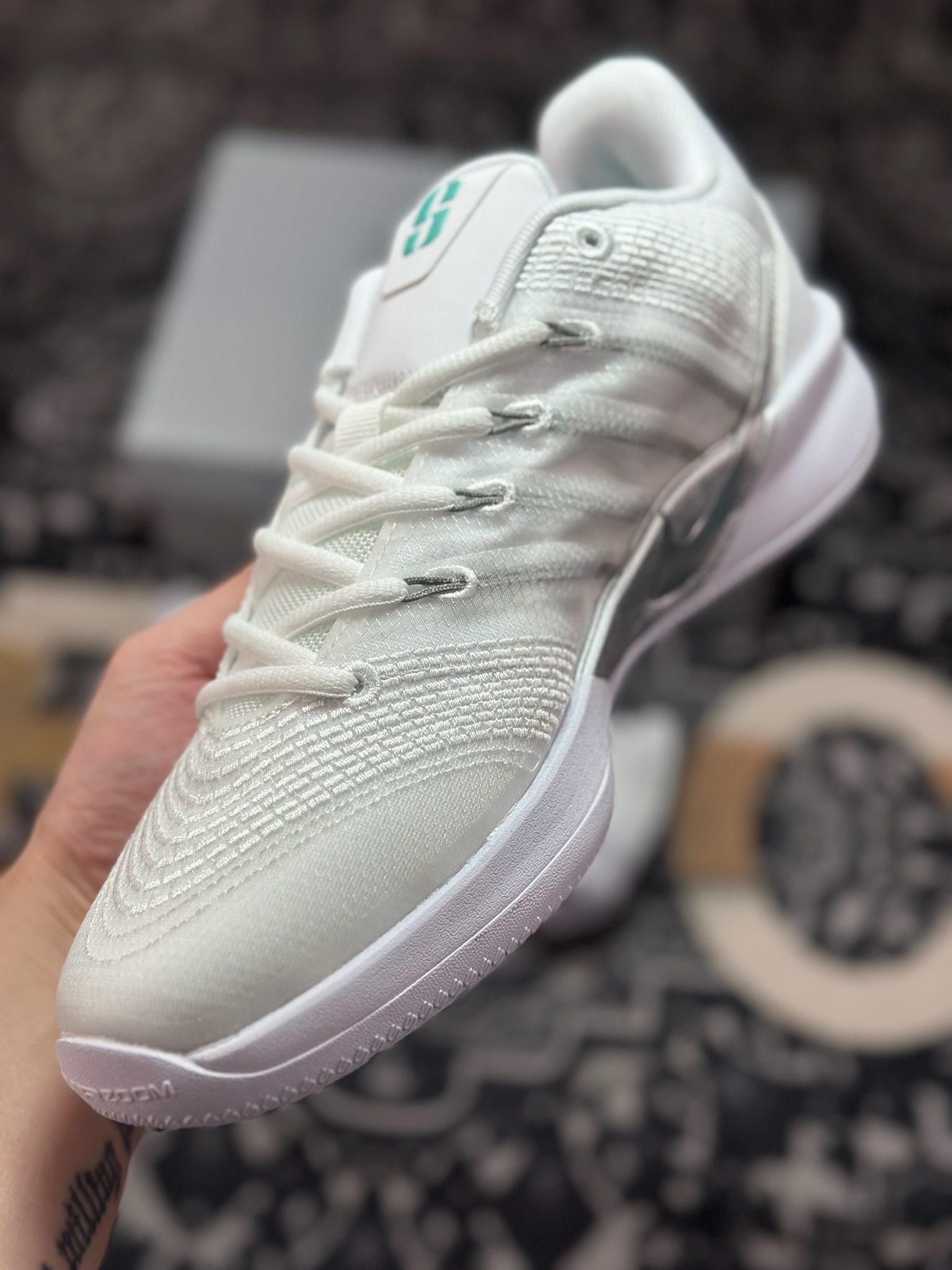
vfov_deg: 39.7
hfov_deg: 30.3
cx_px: 476
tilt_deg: -57.4
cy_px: 635
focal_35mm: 48
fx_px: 1760
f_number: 1.78
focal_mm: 6.86
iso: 80
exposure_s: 1/2028
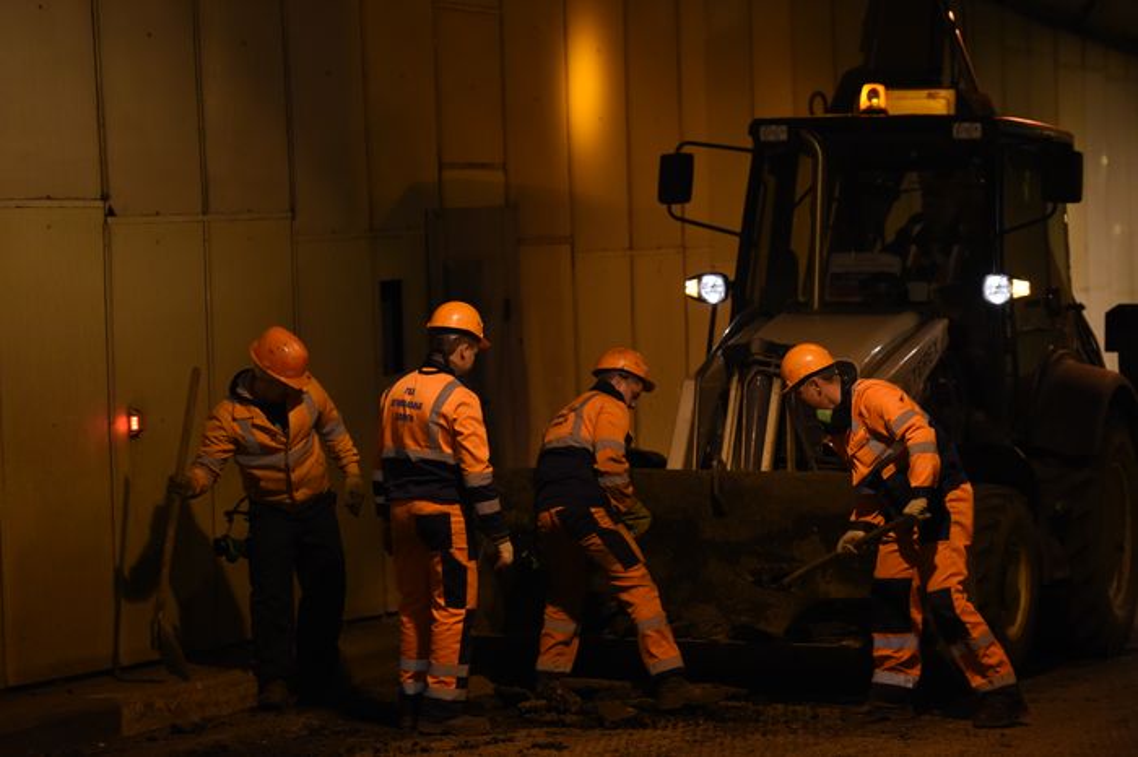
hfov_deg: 14.2
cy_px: 378
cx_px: 569
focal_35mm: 145
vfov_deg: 9.5
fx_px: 4581
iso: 5000
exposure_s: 1/320
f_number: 3.2
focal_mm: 145
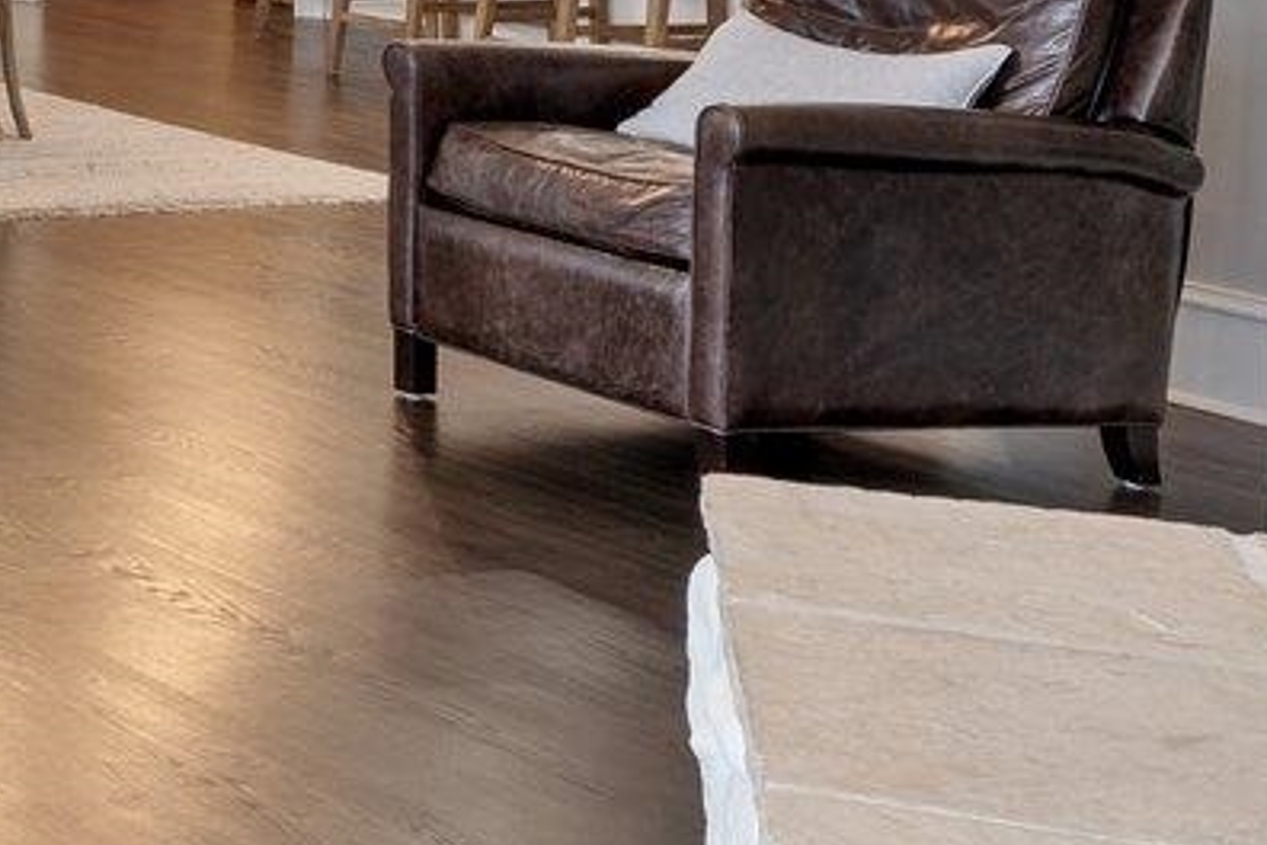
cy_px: -389
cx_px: -1049
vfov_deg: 14.6
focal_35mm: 88
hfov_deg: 18.1
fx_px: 3097
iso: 100
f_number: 9
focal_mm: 17
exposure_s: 4
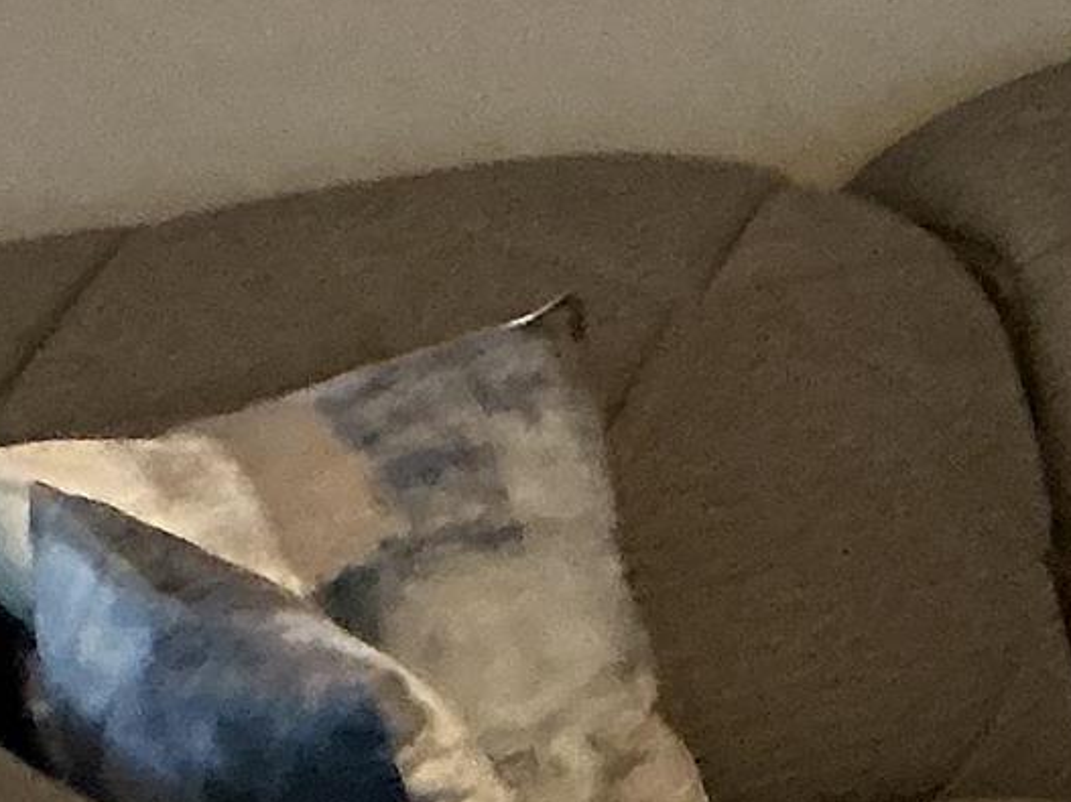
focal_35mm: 169
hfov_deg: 10.4
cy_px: -812
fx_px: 5228
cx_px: 2396
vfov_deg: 8.3
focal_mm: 3
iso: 250
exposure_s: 1/60
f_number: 1.8
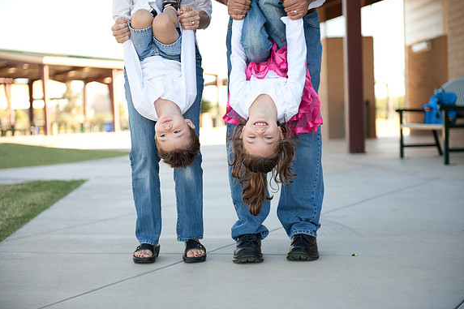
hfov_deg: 28.5
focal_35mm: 71
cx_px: 234
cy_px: 154
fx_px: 915
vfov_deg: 19.2
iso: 200
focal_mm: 70
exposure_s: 1/400
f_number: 2.8
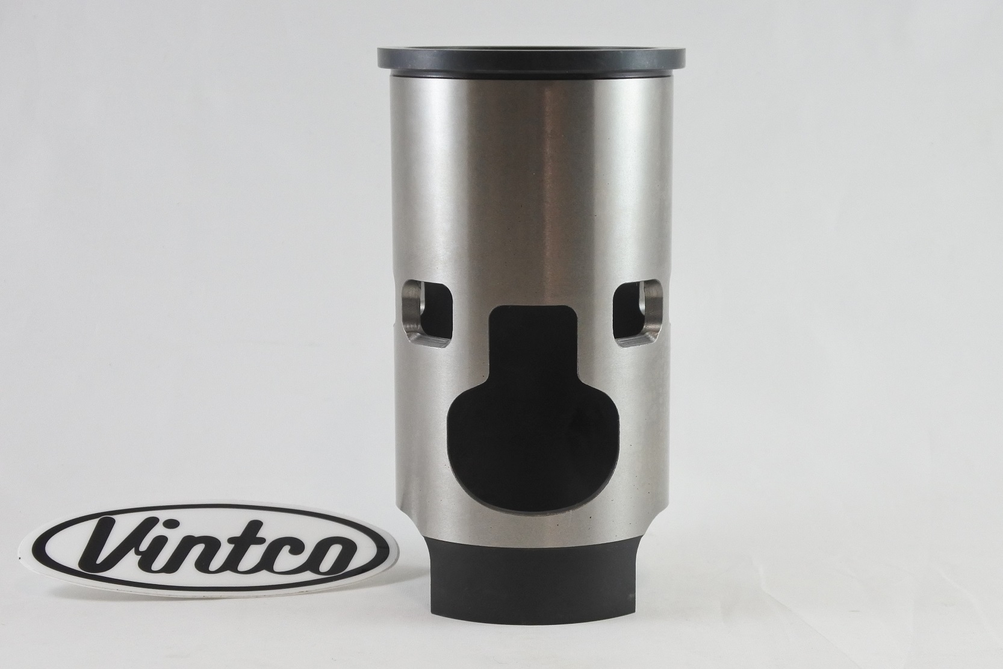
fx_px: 1365
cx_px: 502
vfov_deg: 27.5
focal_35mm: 49
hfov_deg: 40.3
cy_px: 334
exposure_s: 1/125
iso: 450
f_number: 4.5
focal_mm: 18.4
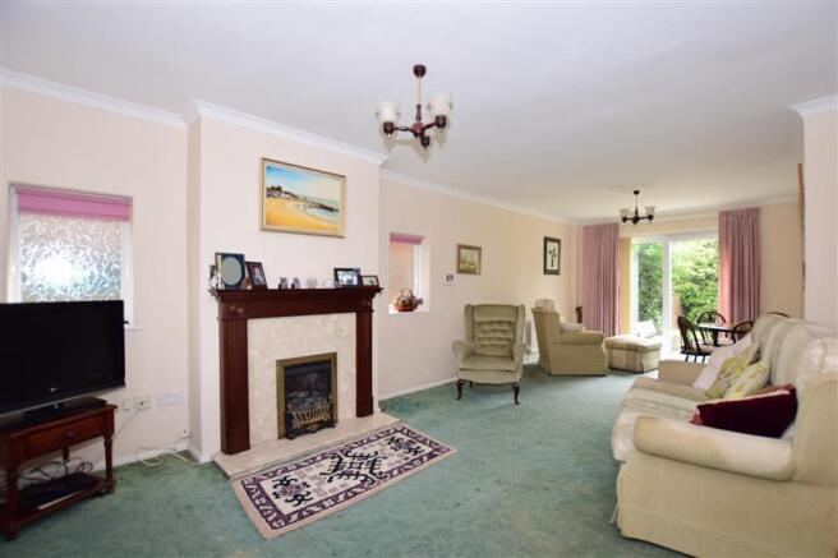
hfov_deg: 100.4
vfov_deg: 77.3
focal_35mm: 15
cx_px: 419
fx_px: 349
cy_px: 279
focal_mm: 10
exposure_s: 1/60
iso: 100
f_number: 4
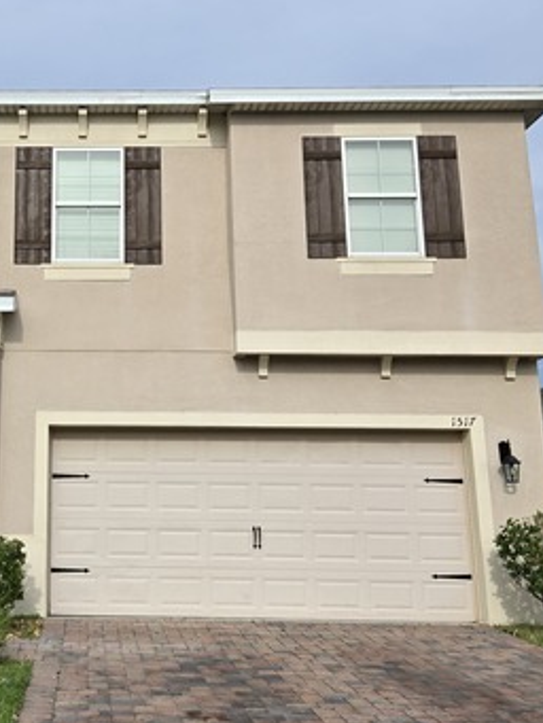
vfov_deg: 42.0
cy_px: 308
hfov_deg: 30.7
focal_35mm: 45
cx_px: 53
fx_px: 941
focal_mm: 5.4
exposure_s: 1/2921
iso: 32
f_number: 1.8
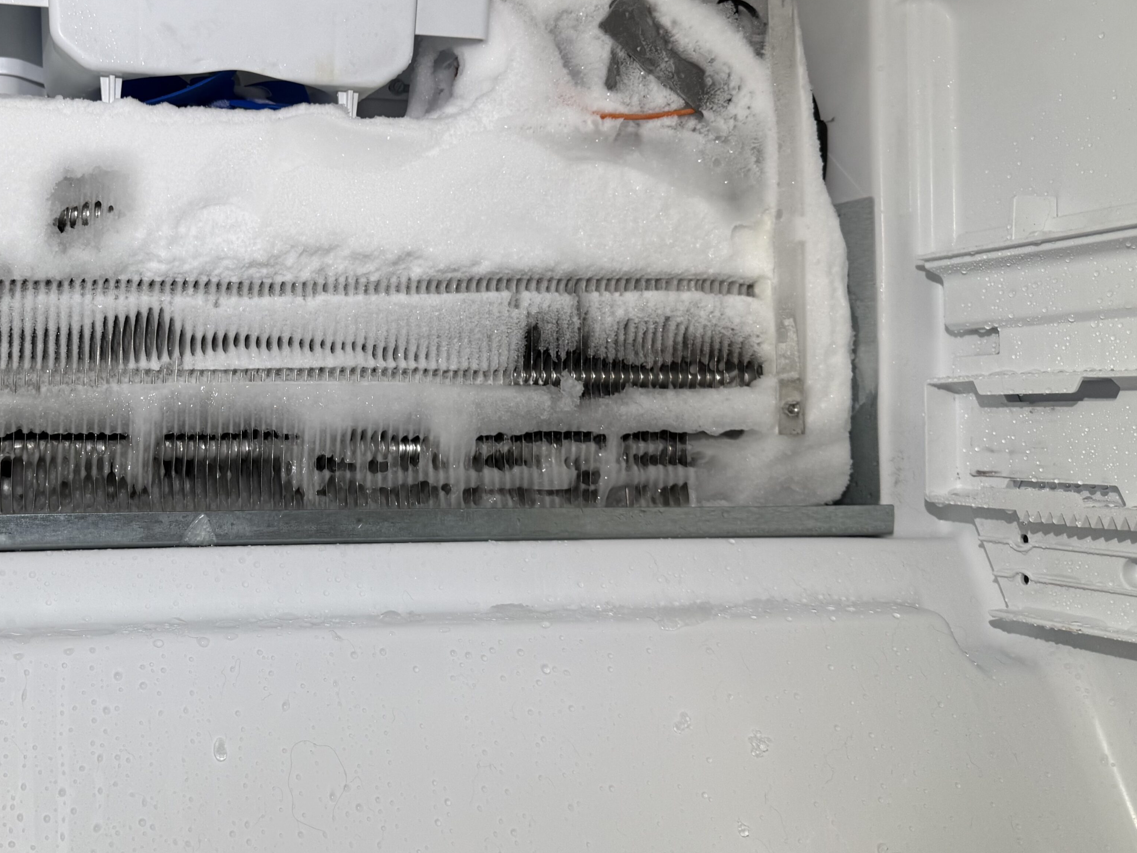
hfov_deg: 45.6
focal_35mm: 39
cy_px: 374
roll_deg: -0.7
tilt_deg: +1.9
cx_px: 239
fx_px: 1281
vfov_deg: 36.8
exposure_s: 1/120
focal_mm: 6.76
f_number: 1.78
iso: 64
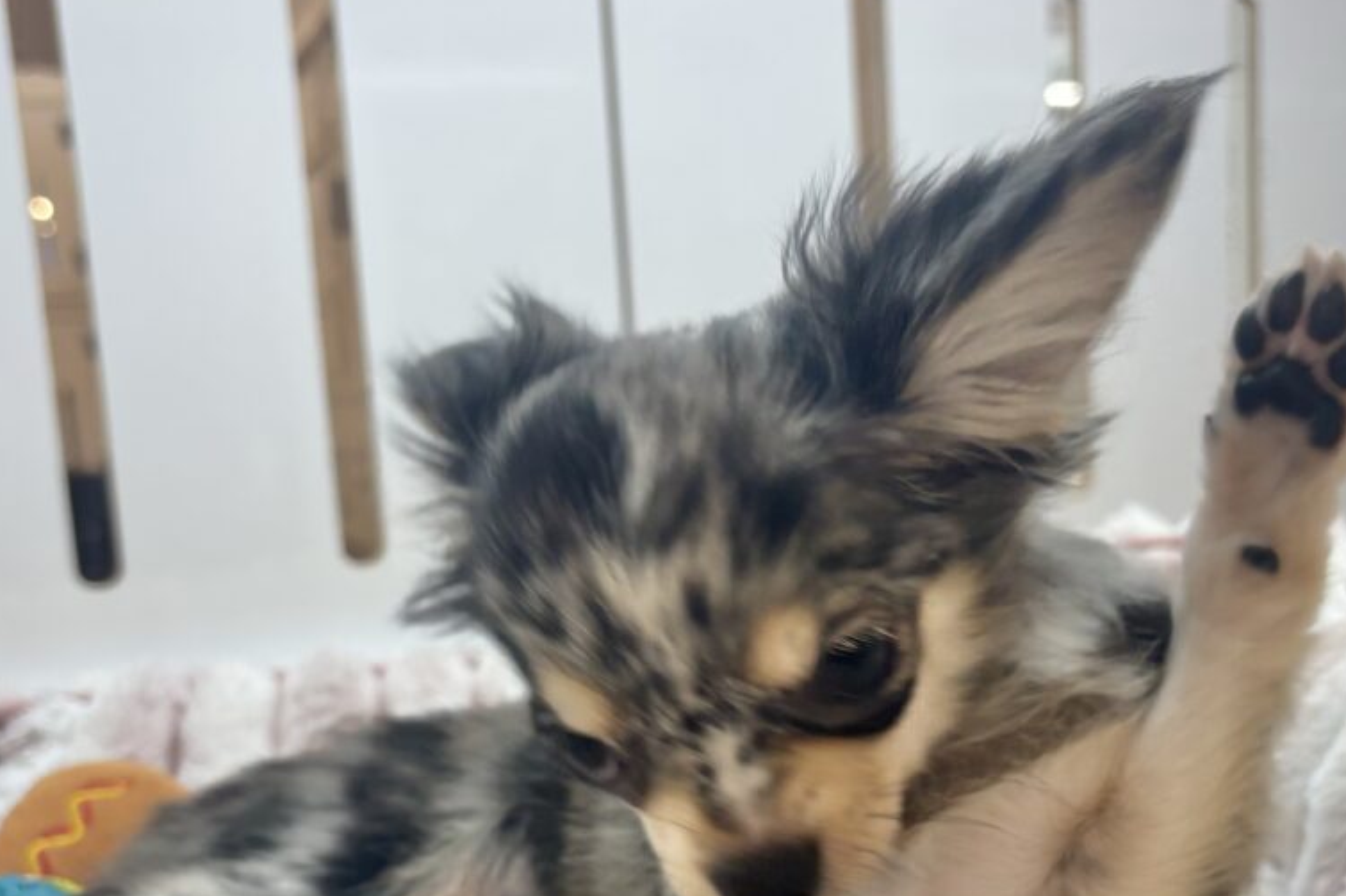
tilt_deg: -9.8
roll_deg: +1.2
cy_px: 723
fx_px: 1607
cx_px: 715
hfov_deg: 45.4
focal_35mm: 43
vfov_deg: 30.4
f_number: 1.6
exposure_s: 1/100
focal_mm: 5.96
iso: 64
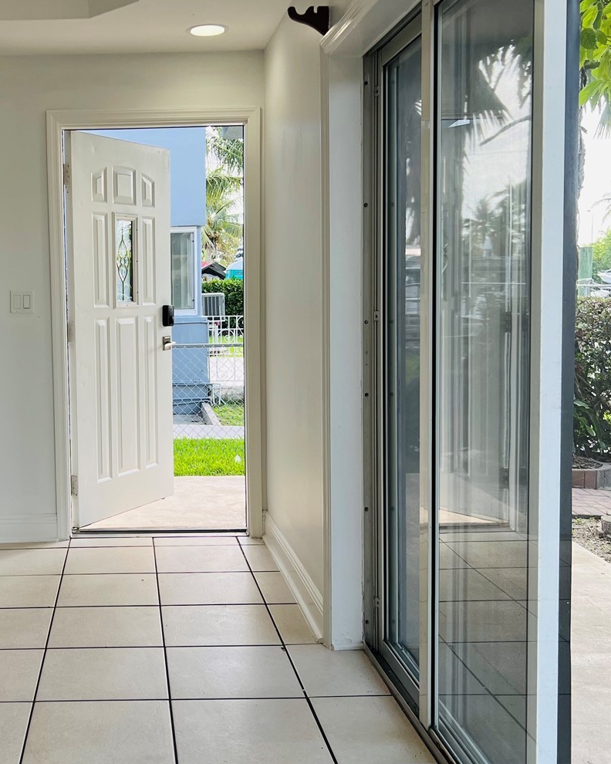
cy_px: 352
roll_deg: +1.8
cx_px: 109
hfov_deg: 35.1
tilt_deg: -4.4
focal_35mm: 41
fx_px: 927
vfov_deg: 44.8
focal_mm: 5.7
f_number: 1.5
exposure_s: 1/397
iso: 50
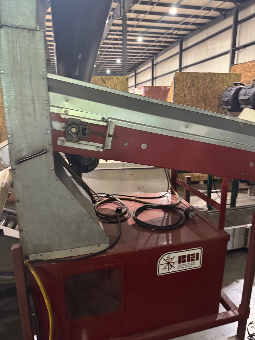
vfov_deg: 71.6
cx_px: 128
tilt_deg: -14.0
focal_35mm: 24
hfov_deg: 56.8
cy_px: 170
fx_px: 236
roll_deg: +0.3
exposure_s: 1/36
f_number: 1.78
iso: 640
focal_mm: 6.76
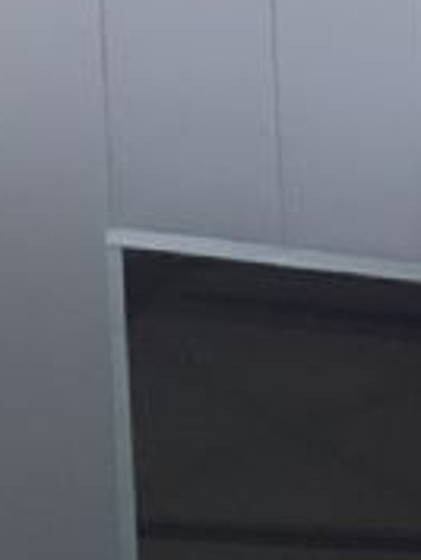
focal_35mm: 224
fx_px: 3628
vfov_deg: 8.4
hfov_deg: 6.0
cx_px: 1447
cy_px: 1123
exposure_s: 1/151
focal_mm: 3.3
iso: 25
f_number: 2.4
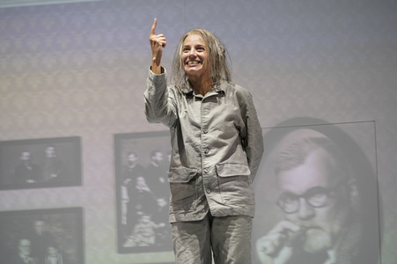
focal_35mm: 200
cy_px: 132
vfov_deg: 6.9
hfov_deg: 10.3
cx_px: 198
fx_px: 2204
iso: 1000
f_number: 5.6
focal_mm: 200
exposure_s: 1/125
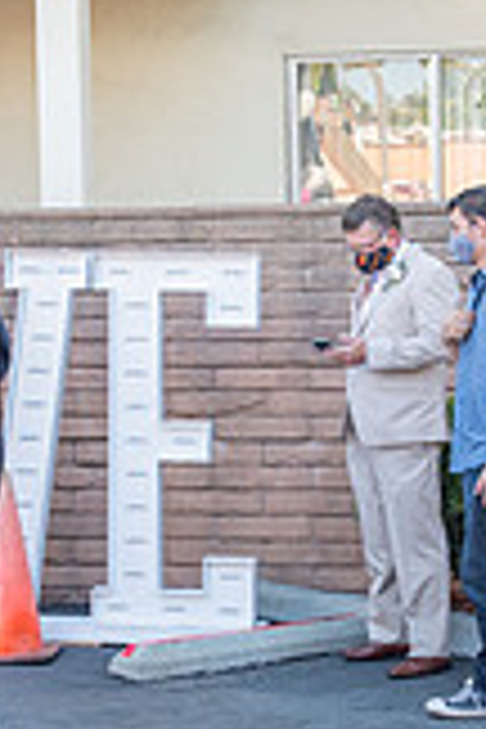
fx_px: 2531
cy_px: 484
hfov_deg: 11.0
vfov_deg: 16.4
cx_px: 284
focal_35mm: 125
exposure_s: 1/160
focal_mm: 35
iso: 320
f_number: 6.3
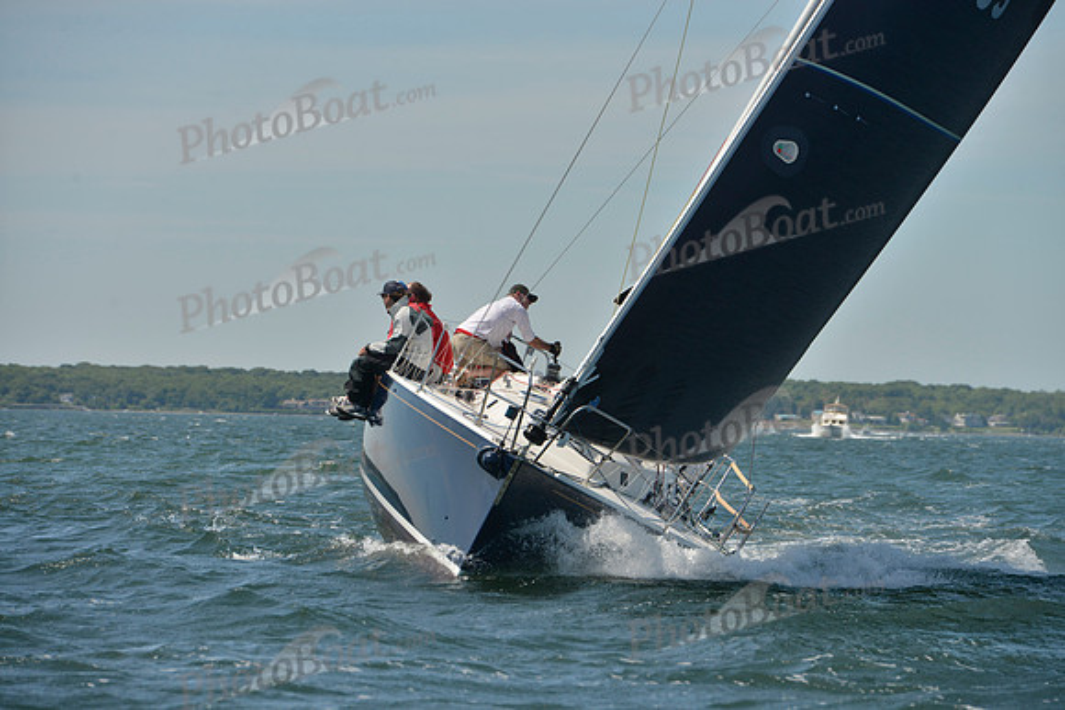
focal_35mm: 200
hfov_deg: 10.3
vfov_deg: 6.9
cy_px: 355
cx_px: 532
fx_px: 5918
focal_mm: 200
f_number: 8
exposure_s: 1/1250
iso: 280
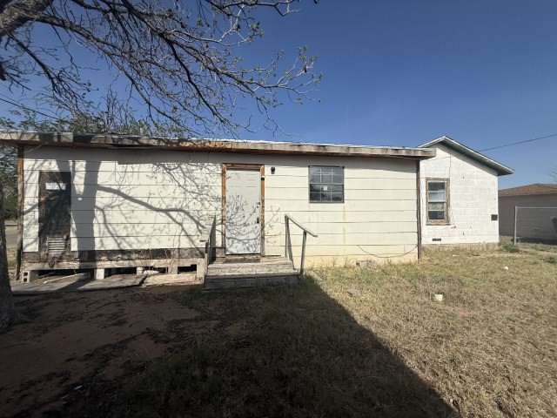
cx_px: 278
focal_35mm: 14
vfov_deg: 85.7
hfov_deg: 102.1
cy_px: 209
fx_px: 225
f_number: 2.2
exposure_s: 1/6173
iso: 50
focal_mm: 2.22
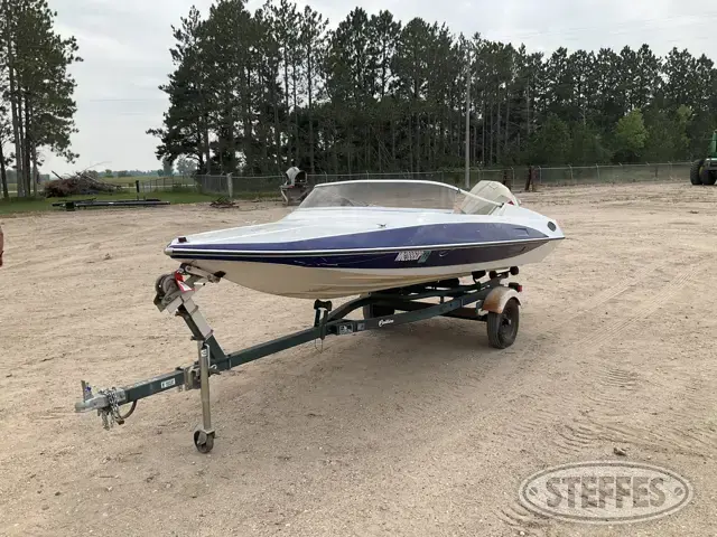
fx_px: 601
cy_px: 268
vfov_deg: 48.2
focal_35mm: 29
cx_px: 358
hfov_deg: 61.7
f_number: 1.8
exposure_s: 1/1311
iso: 25
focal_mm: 3
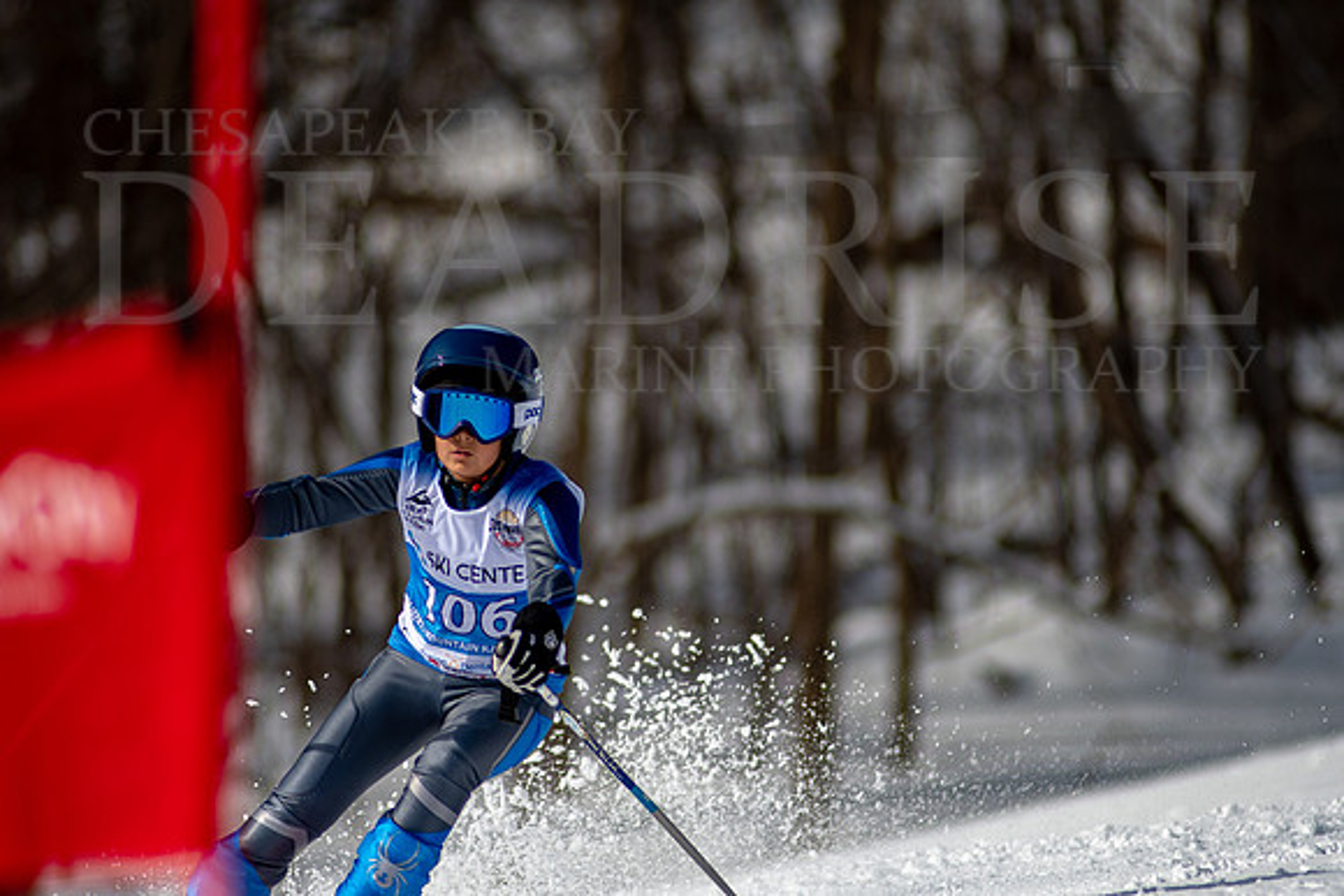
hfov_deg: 4.6
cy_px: 448
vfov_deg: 3.1
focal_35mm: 450
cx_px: 672
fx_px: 16803
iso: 100
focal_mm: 300
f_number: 2.8
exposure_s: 1/6400
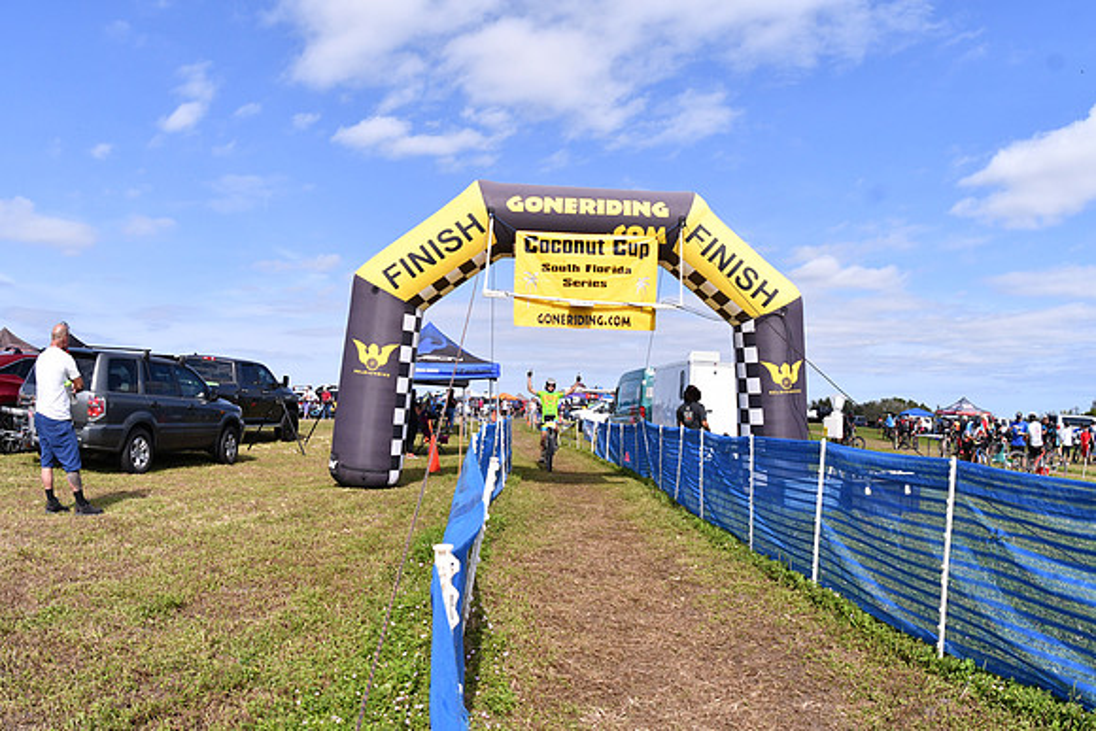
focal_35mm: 22
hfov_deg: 77.3
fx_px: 685
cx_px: 548
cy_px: 366
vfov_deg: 56.2
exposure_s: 1/3200
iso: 800
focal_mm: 15
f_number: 8
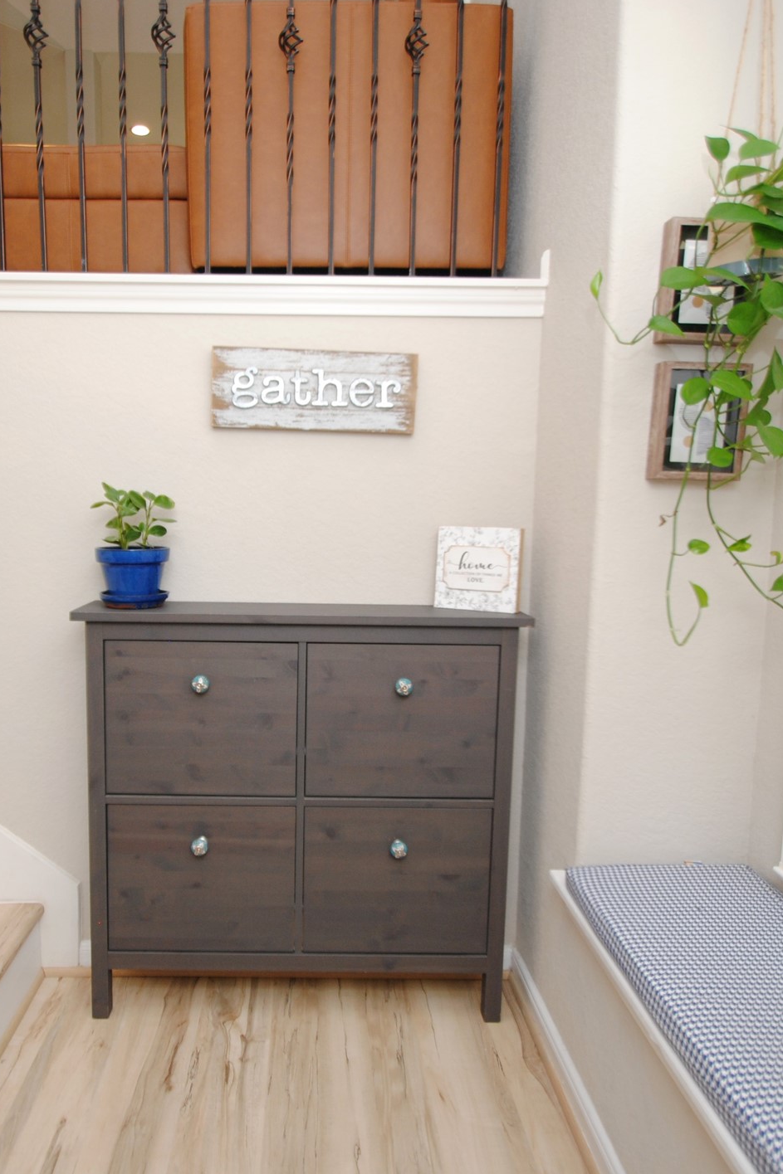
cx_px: 304
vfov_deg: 76.1
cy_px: 595
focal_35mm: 23
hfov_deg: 54.6
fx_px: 750
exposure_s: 1/60
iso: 200
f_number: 4
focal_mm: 10
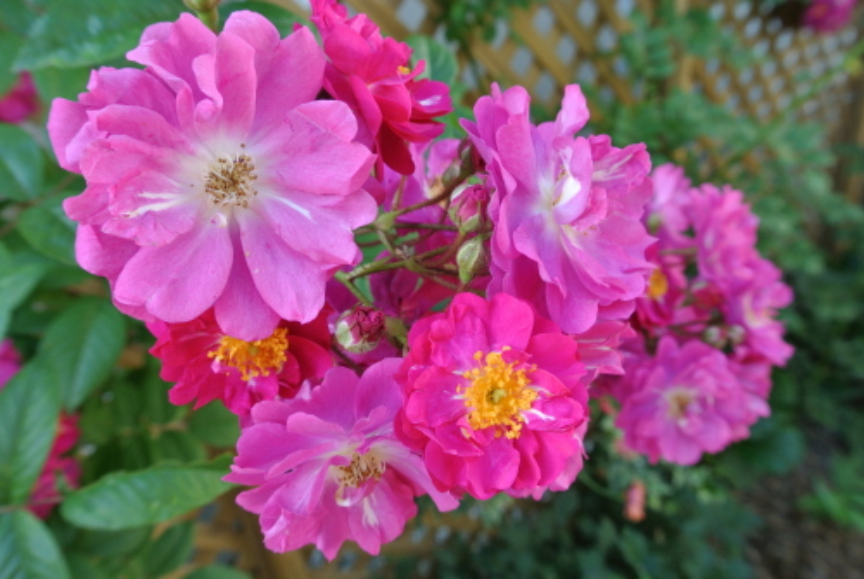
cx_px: 432
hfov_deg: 63.6
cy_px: 290
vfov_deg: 45.1
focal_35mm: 29
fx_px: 697
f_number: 5
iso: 200
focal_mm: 11
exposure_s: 1/125
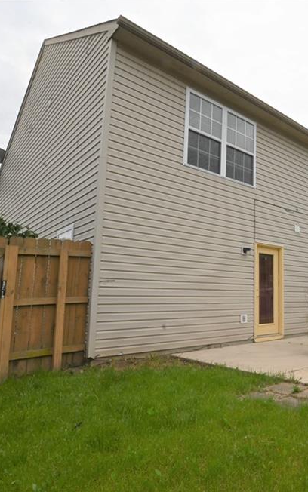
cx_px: 293
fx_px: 322
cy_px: 254
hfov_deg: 45.0
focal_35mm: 24
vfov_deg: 74.7
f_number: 22
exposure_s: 1/200
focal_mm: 10
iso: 400
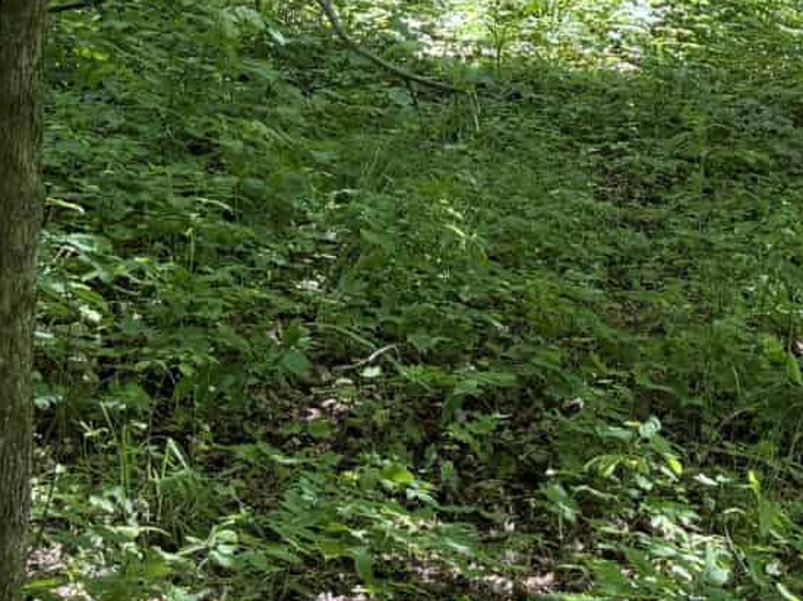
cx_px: 992
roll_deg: +5.5
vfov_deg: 12.5
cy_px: -341
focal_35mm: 112
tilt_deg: +8.5
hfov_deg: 16.7
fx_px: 2596
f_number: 1.78
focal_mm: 6.76
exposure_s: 1/121
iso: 64
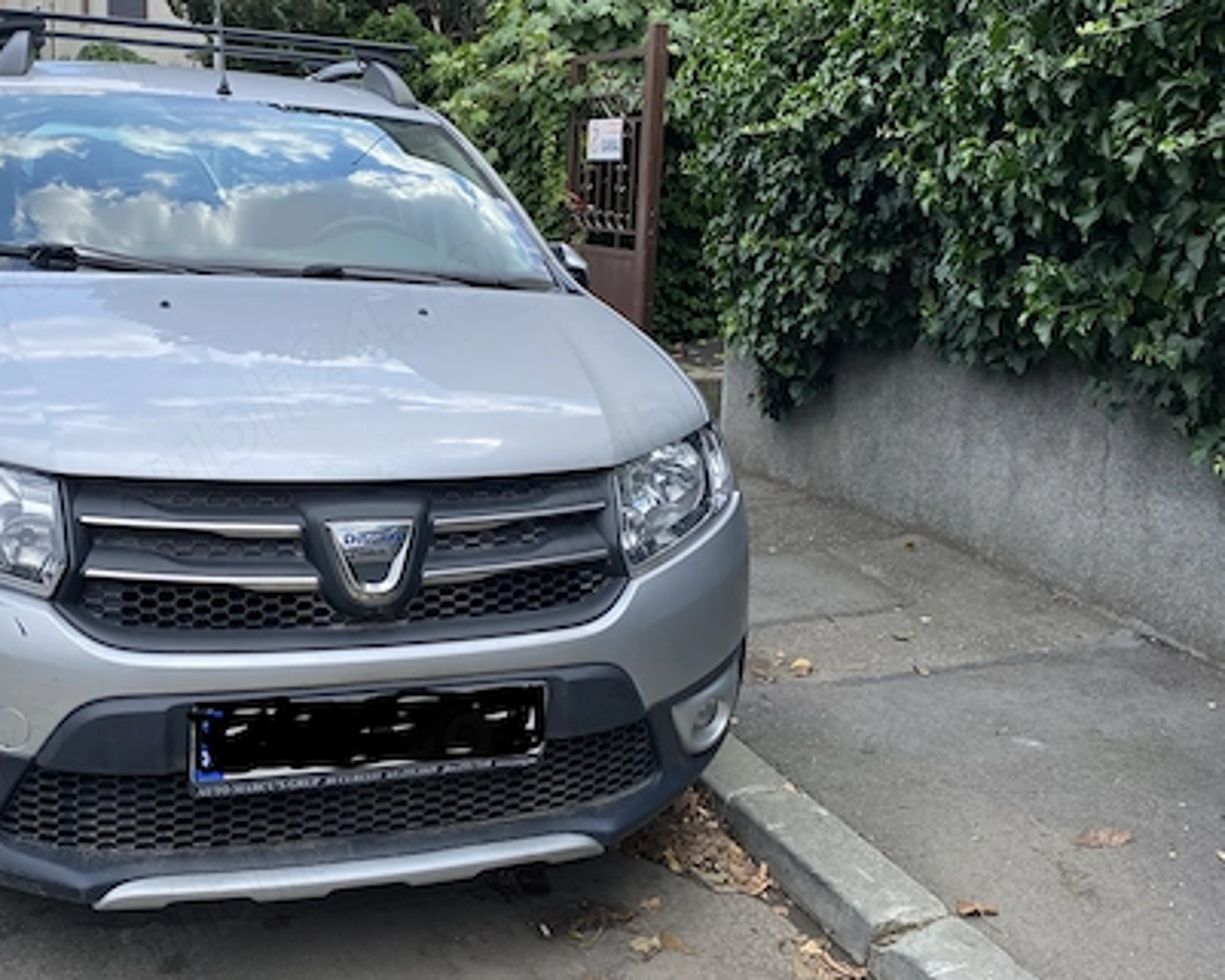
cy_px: 421
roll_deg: -1.7
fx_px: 1378
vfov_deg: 39.1
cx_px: 510
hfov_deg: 47.7
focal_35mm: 38
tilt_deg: -10.6
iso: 32
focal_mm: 4.25
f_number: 1.8
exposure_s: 1/898
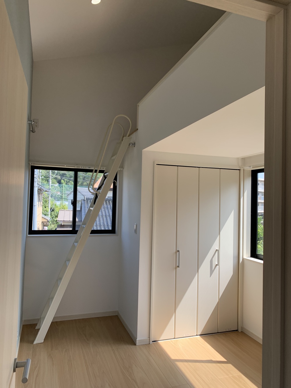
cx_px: 146
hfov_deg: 53.1
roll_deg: -1.6
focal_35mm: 26
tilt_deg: +3.4
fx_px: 291
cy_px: 194
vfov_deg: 67.3
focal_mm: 4.25
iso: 25
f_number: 1.8
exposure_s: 1/270
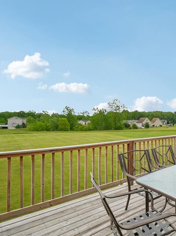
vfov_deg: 73.9
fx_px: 156
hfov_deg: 50.8
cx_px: 164
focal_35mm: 23
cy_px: 122
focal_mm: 10
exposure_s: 1/250
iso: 100
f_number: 8
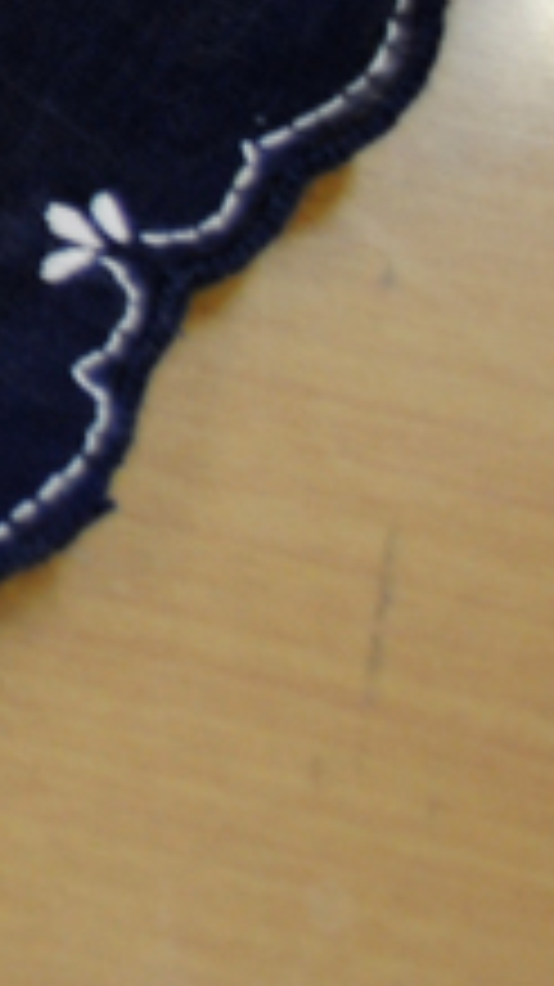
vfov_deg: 12.0
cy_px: -416
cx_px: -1626
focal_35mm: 172
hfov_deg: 6.0
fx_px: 4497
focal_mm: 24
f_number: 4
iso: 280
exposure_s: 1/30
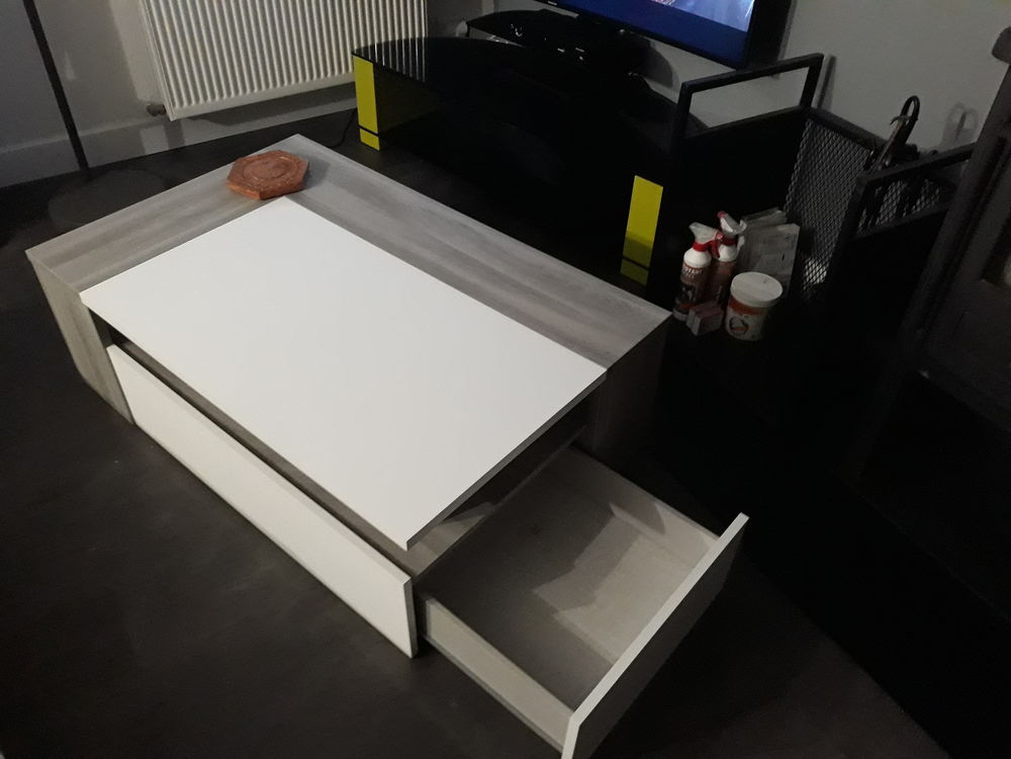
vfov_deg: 51.4
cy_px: 380
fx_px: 789
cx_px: 506
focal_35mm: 27
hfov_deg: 65.3
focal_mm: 3.71
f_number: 1.7
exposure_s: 1/20
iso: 640
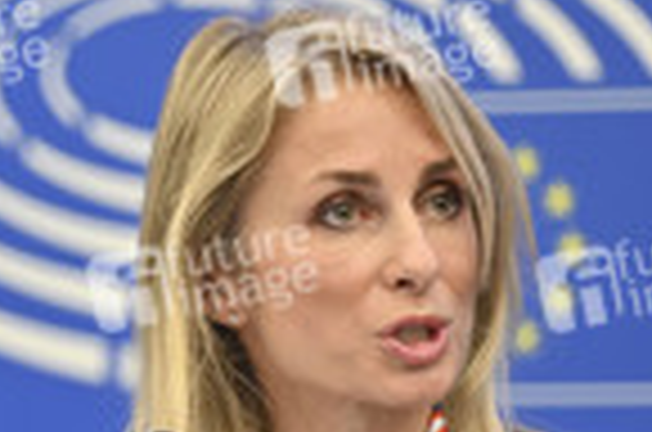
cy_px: 392
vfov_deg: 2.7
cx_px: -187
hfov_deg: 4.1
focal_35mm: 499
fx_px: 9018
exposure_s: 1/100
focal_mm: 160
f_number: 2.8
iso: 400
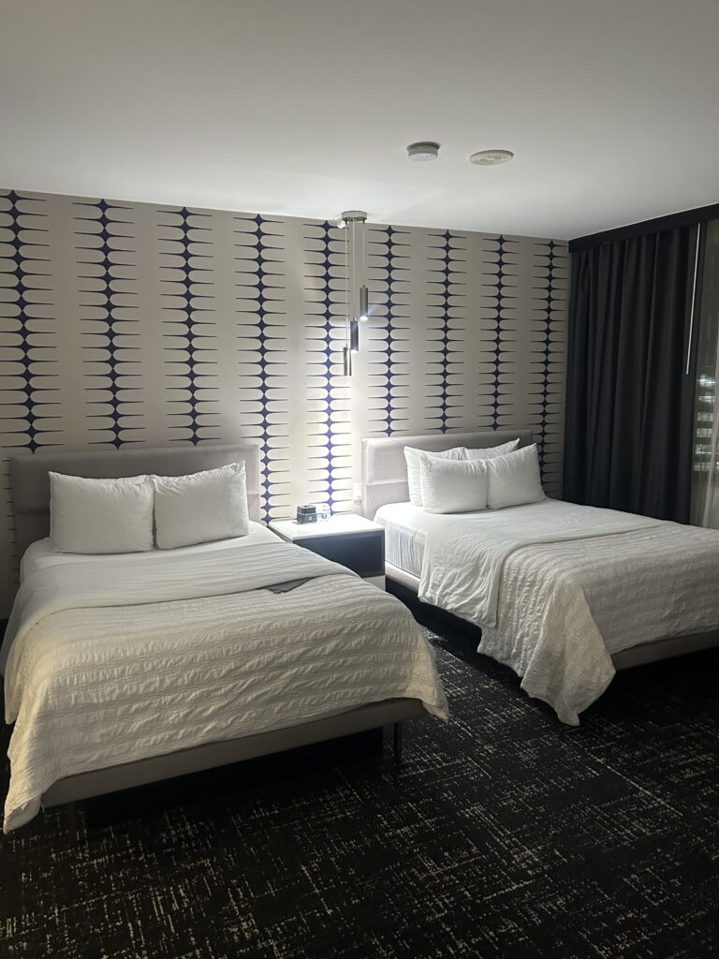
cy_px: 480
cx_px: 360
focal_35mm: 26
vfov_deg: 67.3
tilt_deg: -8.9
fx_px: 720
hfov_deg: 53.1
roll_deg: +0.2
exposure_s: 1/60
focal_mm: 5.7
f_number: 1.5
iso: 400
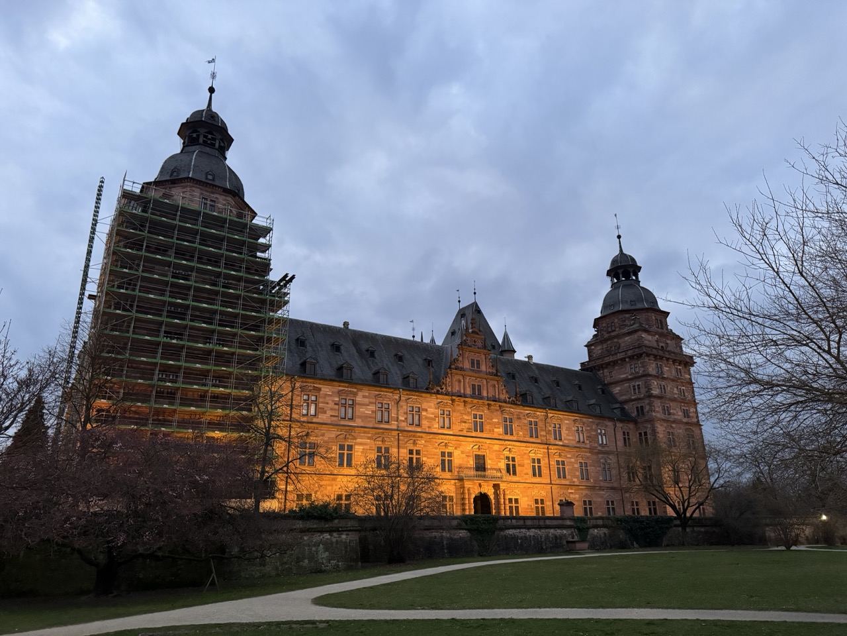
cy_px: 318
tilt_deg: +18.7
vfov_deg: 56.8
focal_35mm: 24
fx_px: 587
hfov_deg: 71.6
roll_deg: +0.8
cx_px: 424
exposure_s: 1/50
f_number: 1.78
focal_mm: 6.76
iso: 640
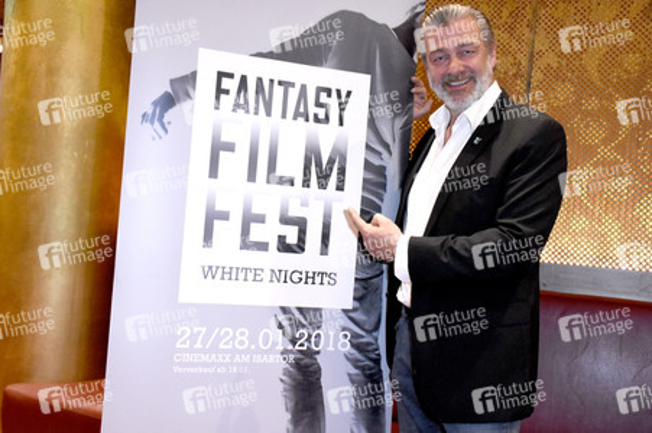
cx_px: 326
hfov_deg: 49.6
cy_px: 216
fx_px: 706
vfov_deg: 34.2
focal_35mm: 39
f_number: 6.3
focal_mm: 26
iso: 4000
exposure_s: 1/60
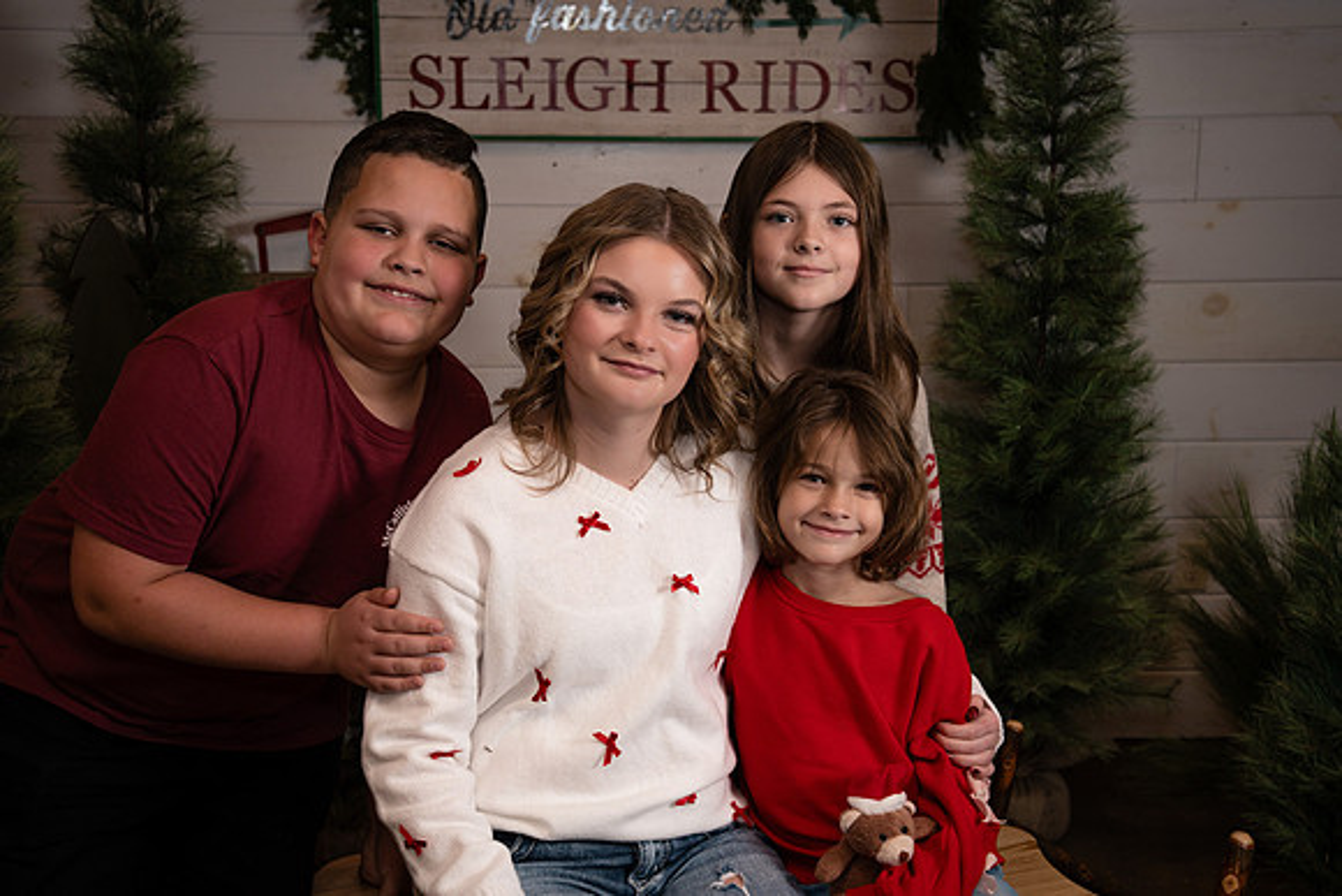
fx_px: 1752
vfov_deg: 28.7
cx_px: 671
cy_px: 448
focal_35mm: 47
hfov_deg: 41.9
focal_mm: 47
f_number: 6.3
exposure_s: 1/250
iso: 400
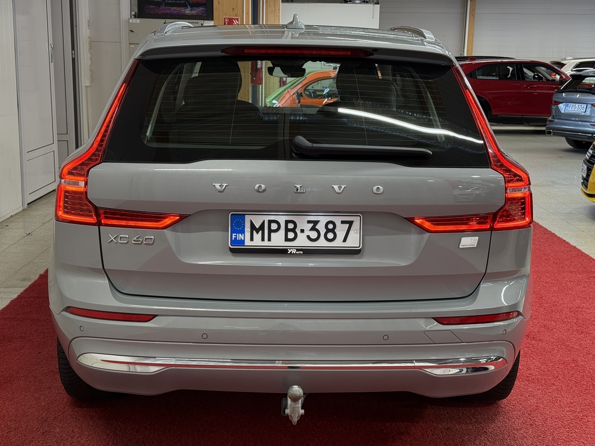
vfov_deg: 30.3
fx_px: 825
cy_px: 223
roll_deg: -1.0
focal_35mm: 48
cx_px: 298
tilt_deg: -10.8
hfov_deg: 39.7
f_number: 1.78
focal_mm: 6.76
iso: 100
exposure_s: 1/81
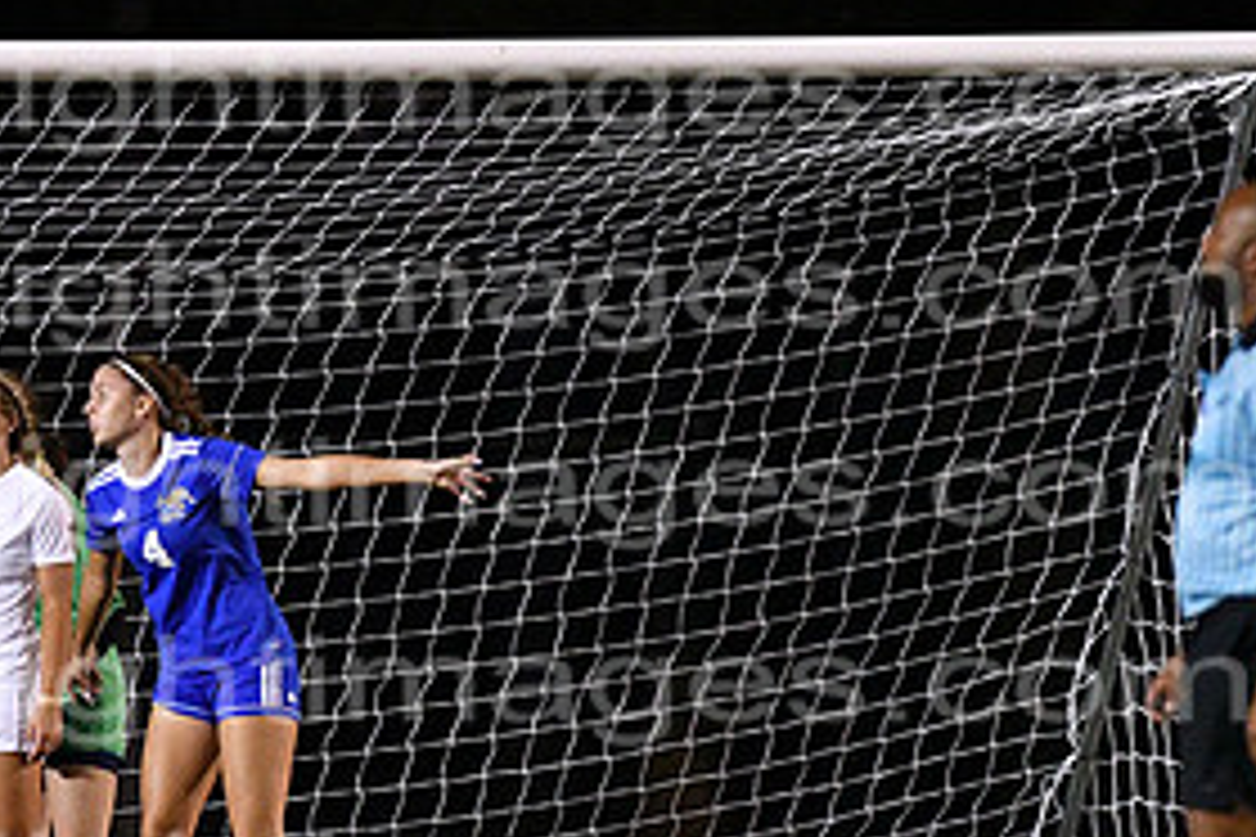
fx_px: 32653
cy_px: 592
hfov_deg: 2.2
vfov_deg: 1.5
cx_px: 239
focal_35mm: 936
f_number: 3.5
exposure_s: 1/640
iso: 10000
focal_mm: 300
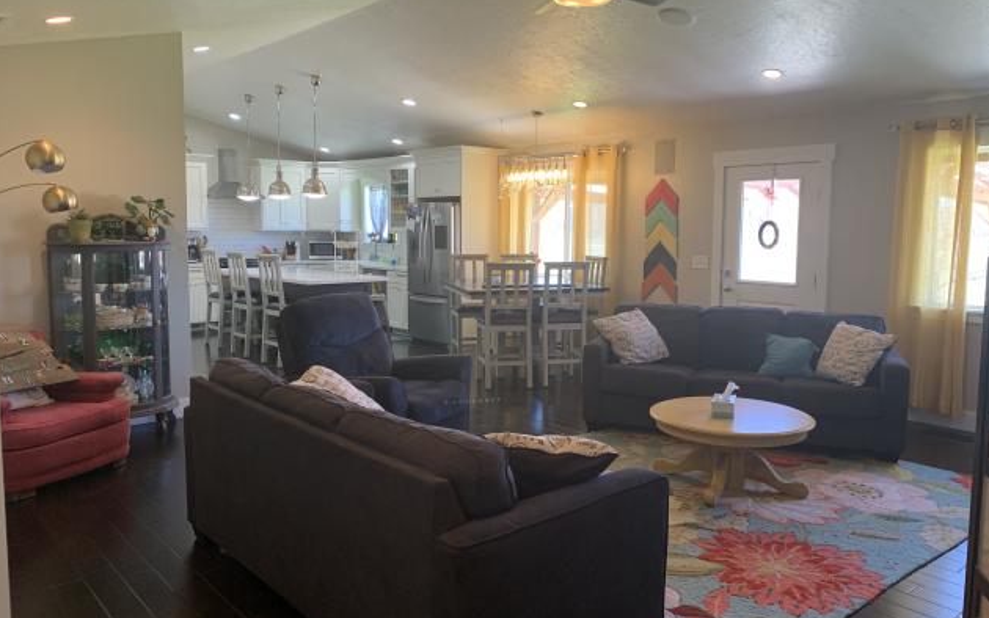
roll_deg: -0.6
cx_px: 498
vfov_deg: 44.6
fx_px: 755
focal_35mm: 28
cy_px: 307
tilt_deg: -5.6
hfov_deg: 66.5
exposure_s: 1/60
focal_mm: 4.25
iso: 100
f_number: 1.8
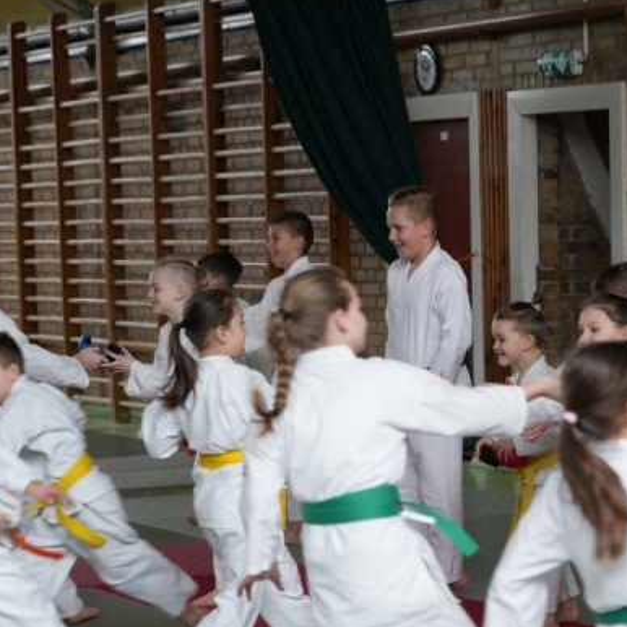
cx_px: 375
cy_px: 417
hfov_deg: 13.2
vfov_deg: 13.2
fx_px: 2705
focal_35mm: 132
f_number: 4
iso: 2500
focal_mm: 75
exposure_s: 1/160
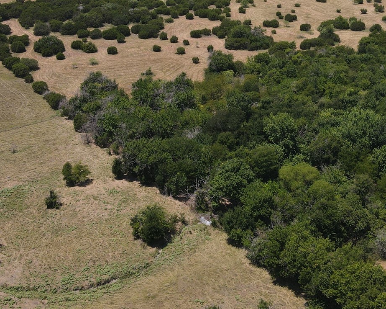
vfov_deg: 28.7
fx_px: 594
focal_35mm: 52
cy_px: 82
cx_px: 241
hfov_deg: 35.8
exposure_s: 1/640
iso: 100
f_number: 2.8
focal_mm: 4.5
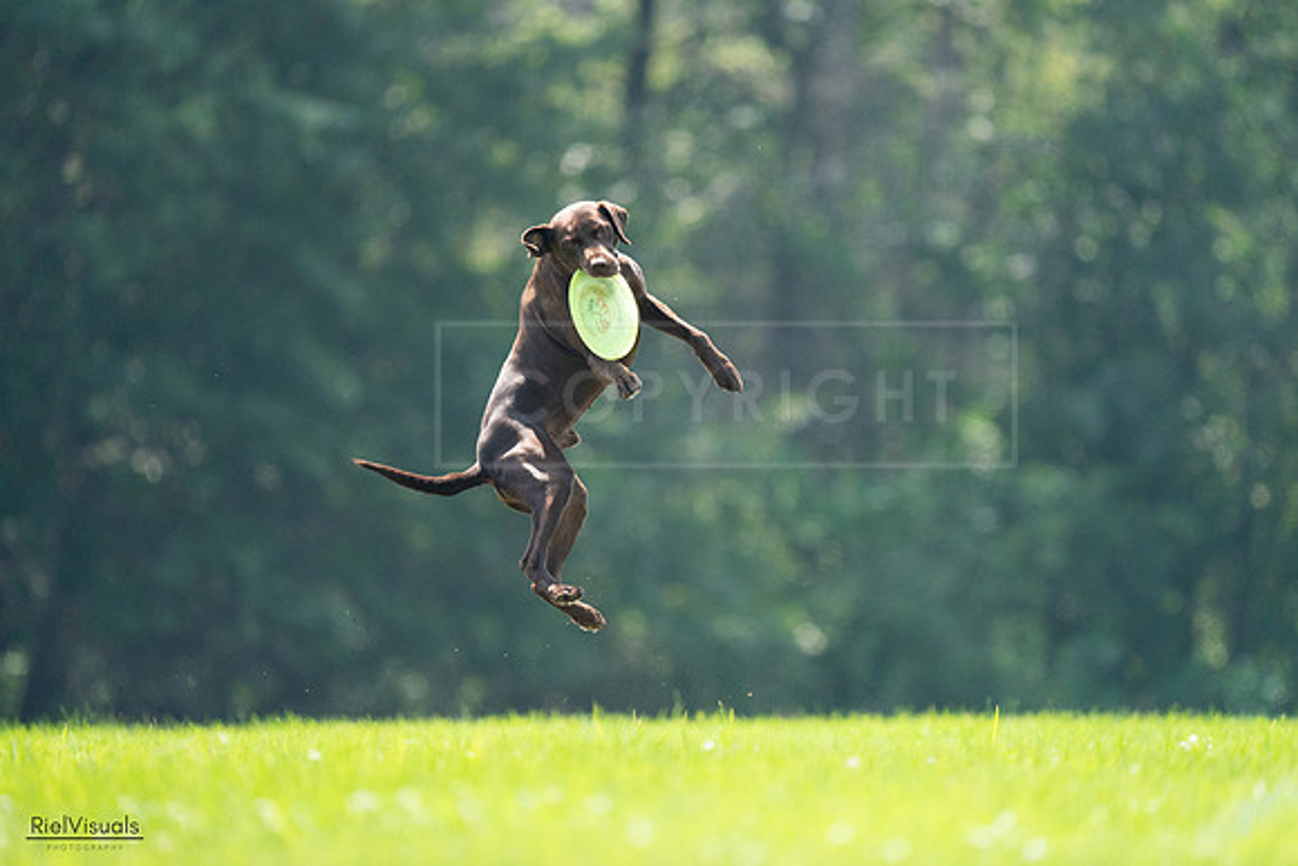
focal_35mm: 600
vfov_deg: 2.3
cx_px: 649
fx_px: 21637
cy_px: 433
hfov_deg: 3.4
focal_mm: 600
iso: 4000
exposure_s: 1/4000
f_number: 6.3
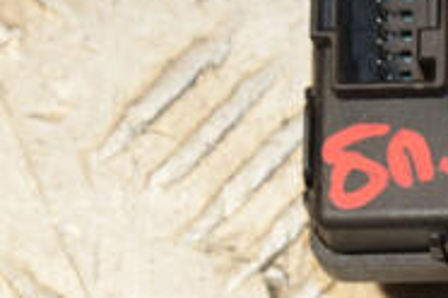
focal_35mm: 387
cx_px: 646
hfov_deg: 5.3
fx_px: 4816
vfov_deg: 3.6
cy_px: 99
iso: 800
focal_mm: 80
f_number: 7.1
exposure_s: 1/200
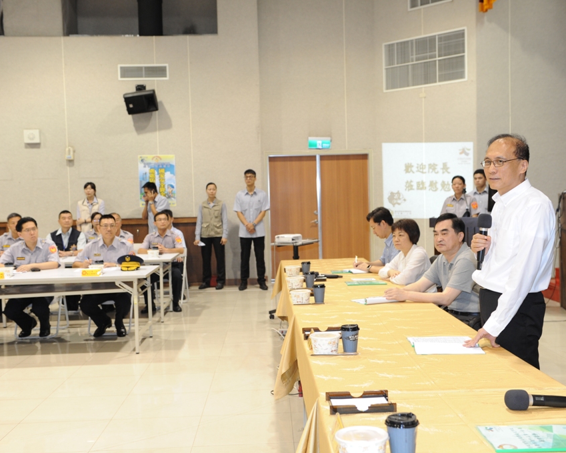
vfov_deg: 34.9
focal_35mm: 43
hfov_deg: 42.9
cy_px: 226
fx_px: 720
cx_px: 294
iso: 1250
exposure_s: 1/125
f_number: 4
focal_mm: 38
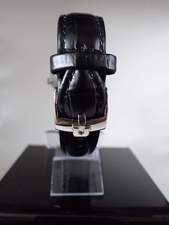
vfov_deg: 60.0
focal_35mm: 30
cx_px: 84
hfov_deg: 46.8
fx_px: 195
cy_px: 112
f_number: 2.3
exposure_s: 1/50
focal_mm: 5.4
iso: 800
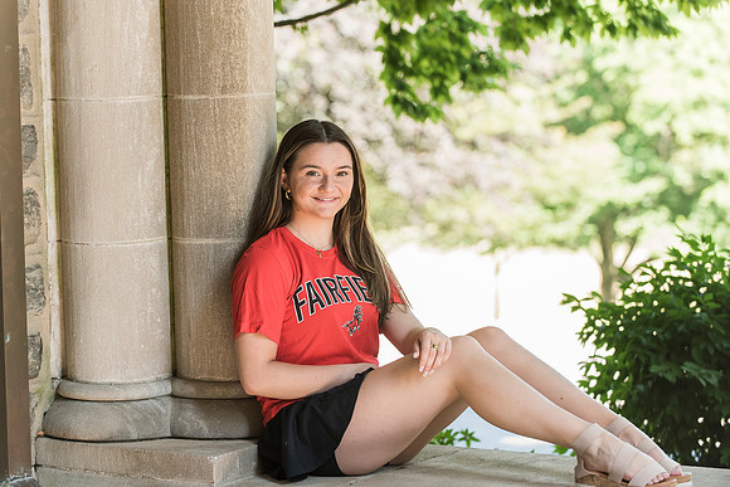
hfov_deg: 17.1
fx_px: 2421
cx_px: 354
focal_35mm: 119
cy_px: 236
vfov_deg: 11.5
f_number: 4
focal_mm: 116
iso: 1000
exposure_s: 1/400
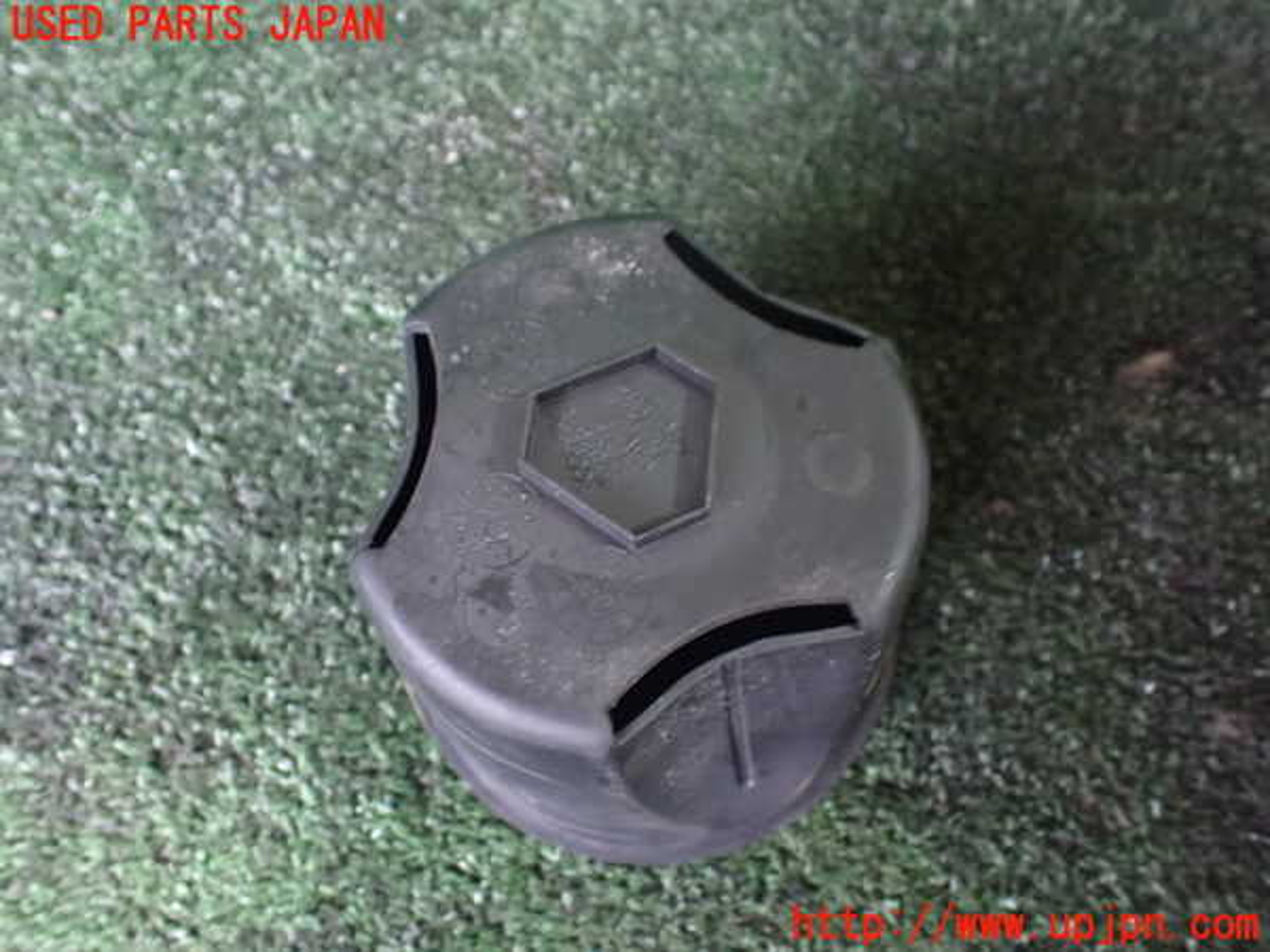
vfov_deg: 46.8
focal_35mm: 30
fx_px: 1101
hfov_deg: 60.0
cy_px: 476
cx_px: 635
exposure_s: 1/30
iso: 1250
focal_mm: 5.4
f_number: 2.3
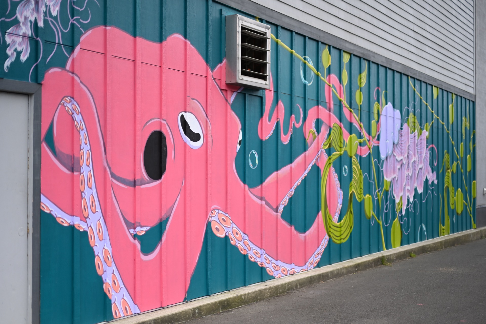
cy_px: 162
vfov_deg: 27.0
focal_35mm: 50
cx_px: 243
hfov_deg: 39.6
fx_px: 675
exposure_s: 1/5000
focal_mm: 50
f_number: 1.6
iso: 250
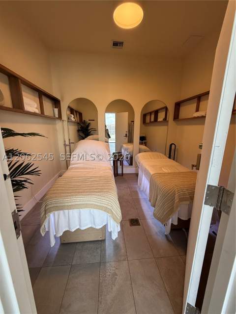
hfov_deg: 85.7
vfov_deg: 102.1
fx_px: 127
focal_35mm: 14
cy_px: 157
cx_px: 118
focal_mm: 2.22
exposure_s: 1/120
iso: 160
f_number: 2.2
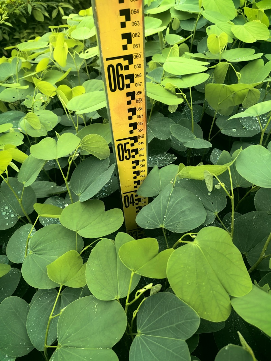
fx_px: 282
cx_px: 136
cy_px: 180
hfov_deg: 51.3
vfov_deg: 65.3
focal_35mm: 27
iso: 160
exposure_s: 1/439
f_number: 2
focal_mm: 5.75
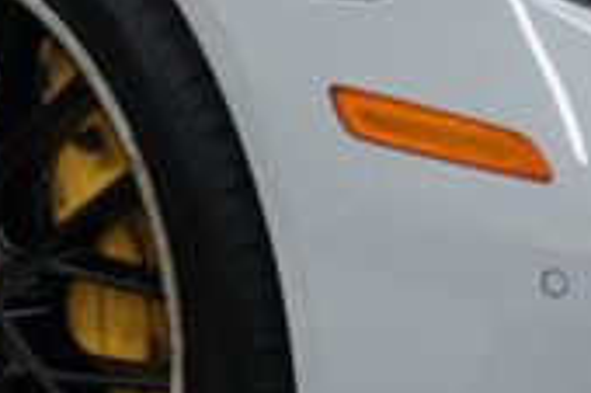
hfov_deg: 12.0
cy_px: -129
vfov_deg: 7.9
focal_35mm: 172
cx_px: 226
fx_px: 2821
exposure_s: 1/40
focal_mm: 19
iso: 200
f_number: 4
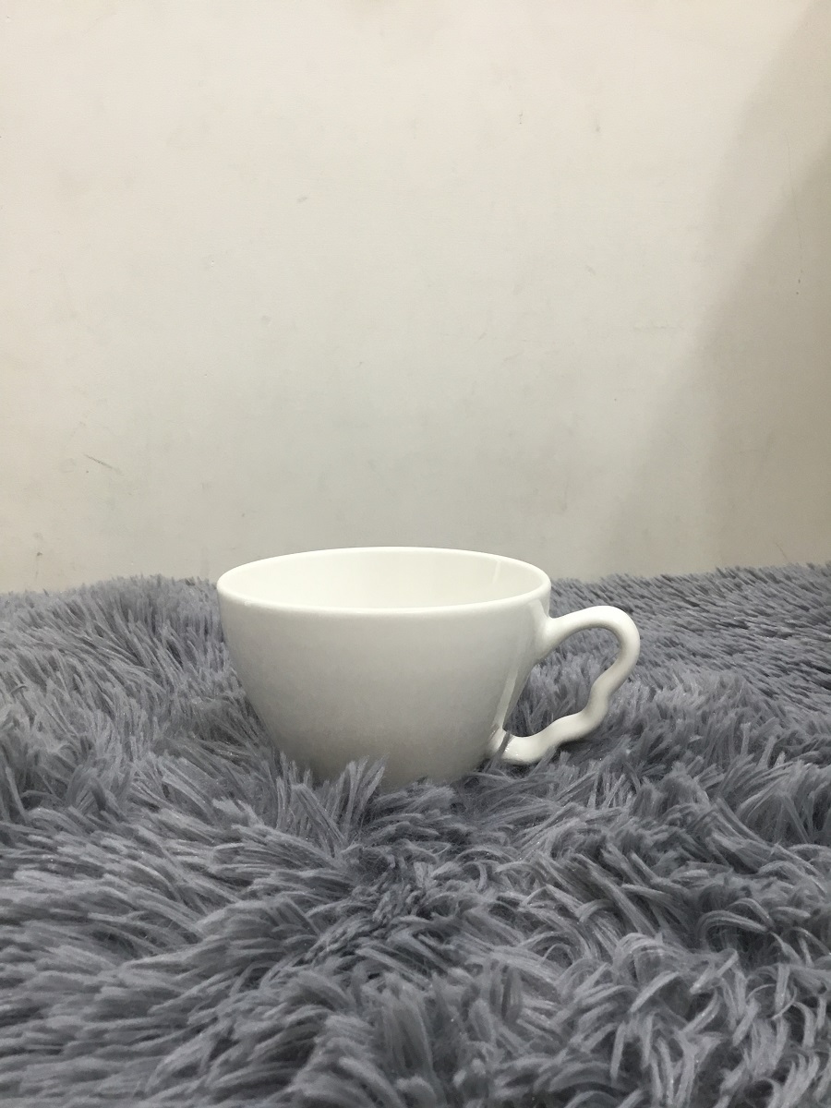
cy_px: 554
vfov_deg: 58.4
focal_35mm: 31
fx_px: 992
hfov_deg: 45.4
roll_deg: +1.7
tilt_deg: -9.7
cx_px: 416
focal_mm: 3.3
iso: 100
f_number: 2.4
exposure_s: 1/33
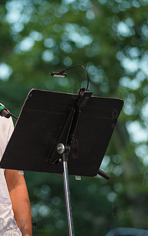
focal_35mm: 198
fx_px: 1276
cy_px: 122
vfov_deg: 10.6
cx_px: -18
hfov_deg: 6.6
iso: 2000
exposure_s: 1/1000
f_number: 3.5
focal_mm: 125
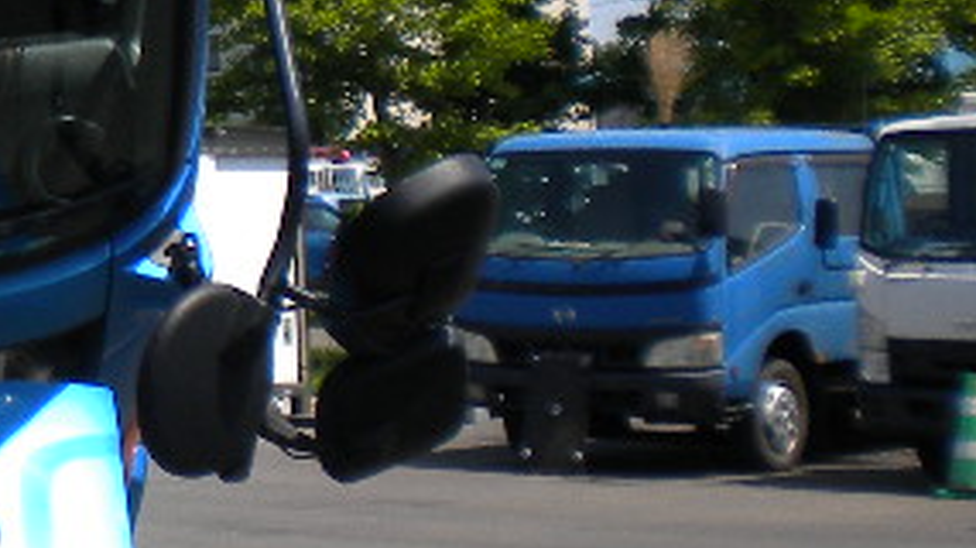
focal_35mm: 137
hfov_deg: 14.5
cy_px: -209
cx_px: -555
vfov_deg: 8.7
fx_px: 3544
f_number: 4.6
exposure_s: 1/613
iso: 80
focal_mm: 6.3
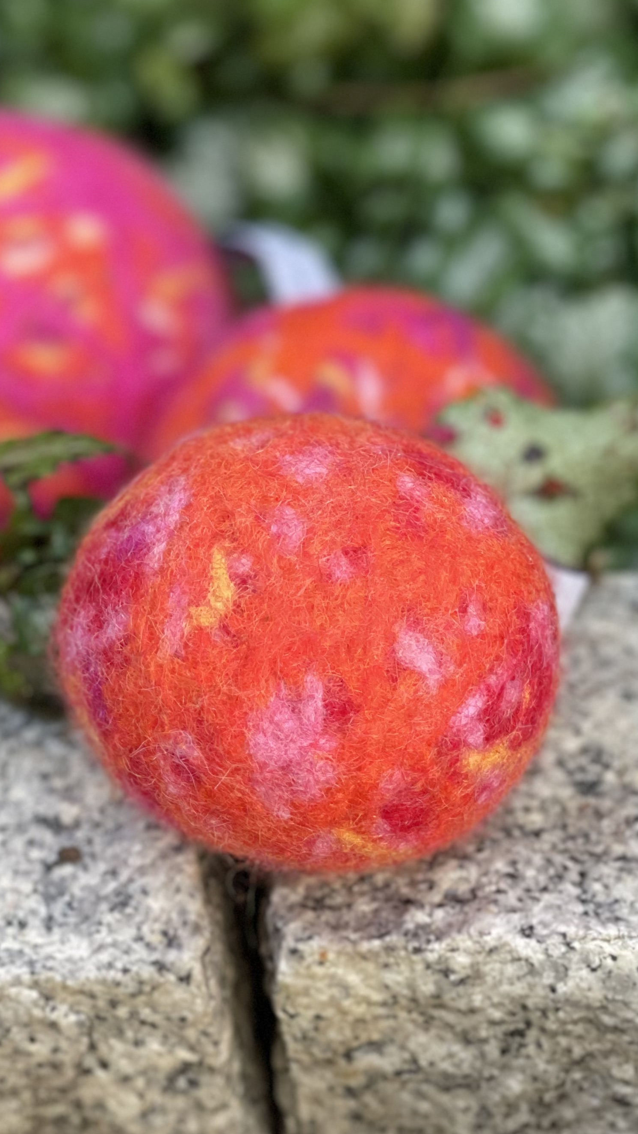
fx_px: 3188
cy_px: 508
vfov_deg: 20.2
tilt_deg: -42.6
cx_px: 250
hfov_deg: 11.4
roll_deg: +13.1
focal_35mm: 106
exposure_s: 1/121
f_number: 2.2
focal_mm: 7.5
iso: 125
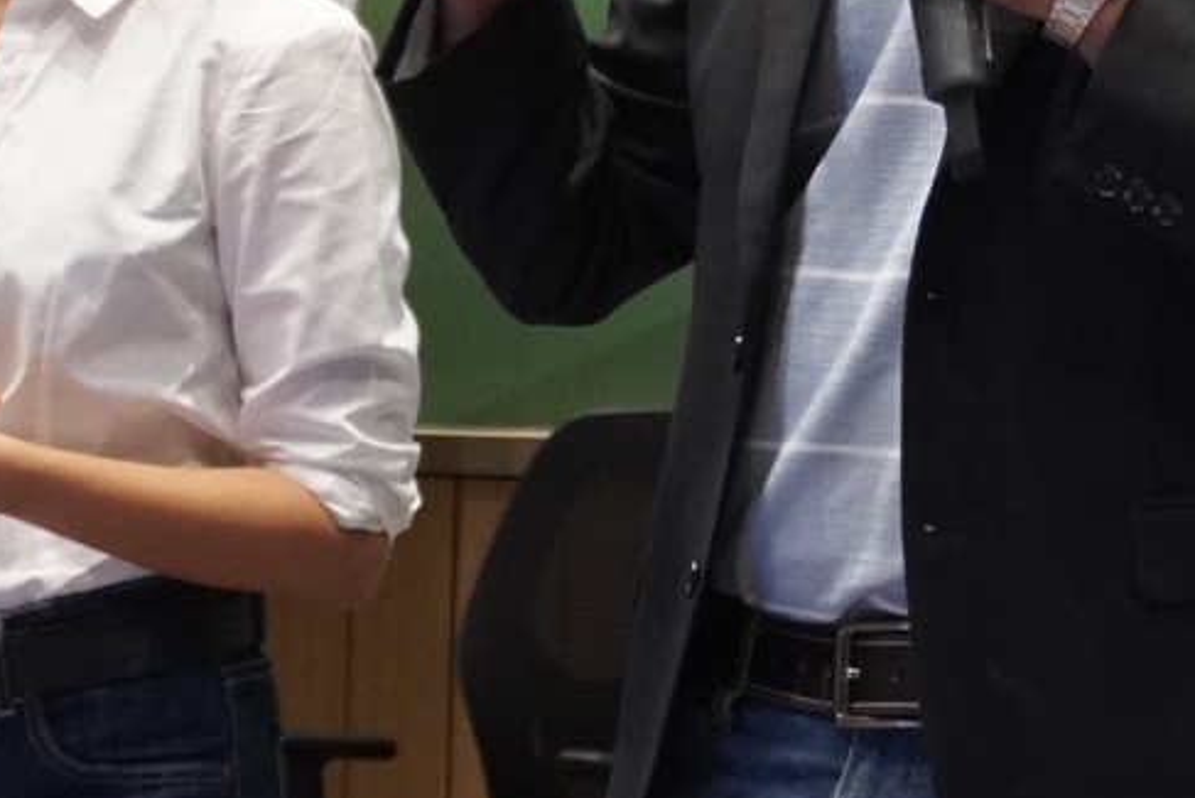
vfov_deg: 7.8
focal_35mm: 172
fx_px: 5706
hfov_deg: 11.9
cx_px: 1134
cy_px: -521
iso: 2500
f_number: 5
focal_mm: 31
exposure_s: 1/60
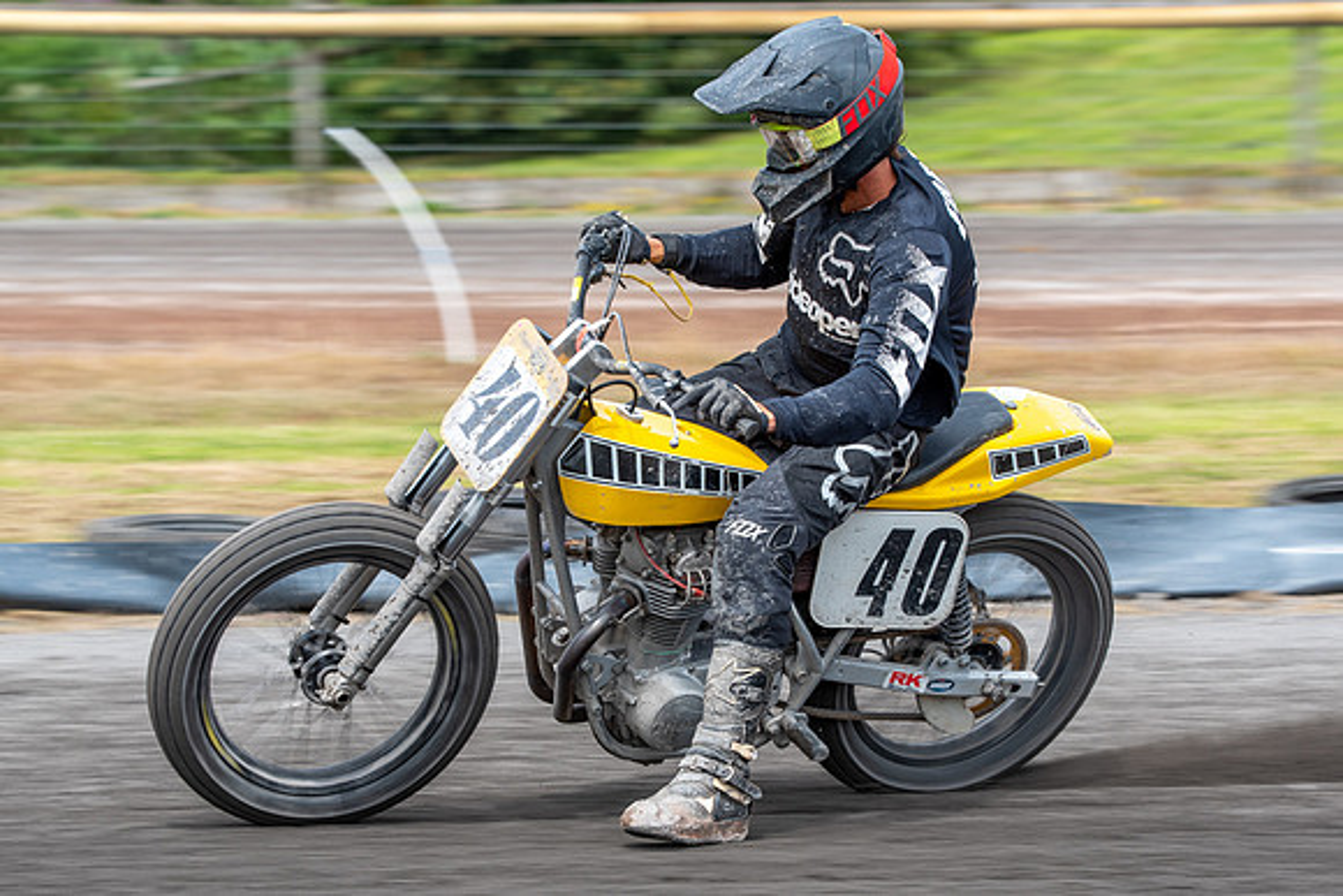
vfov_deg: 5.8
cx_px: 638
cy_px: 579
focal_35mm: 239
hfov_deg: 8.6
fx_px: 8918
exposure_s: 1/320
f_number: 8
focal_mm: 185
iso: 200
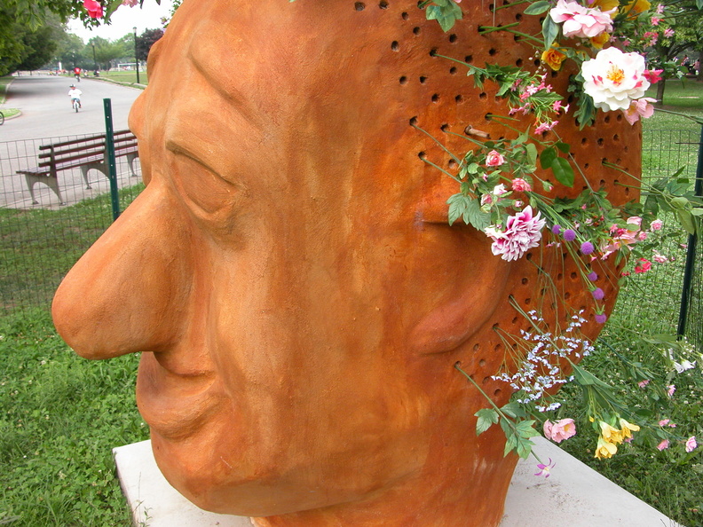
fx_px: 711
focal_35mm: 35
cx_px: 352
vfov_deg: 40.7
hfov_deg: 52.6
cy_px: 264
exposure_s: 1/91.4
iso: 100
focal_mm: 8.9
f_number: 3.5
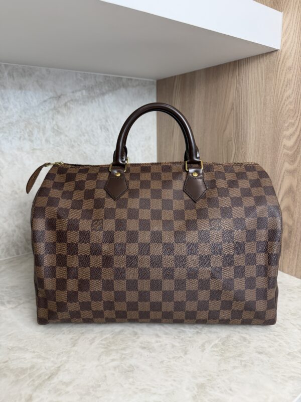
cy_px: 201
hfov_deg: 56.8
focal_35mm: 24
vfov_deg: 71.6
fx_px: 278
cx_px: 150
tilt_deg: -12.2
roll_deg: +2.2
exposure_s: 1/120
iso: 100
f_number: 1.78
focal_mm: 6.76
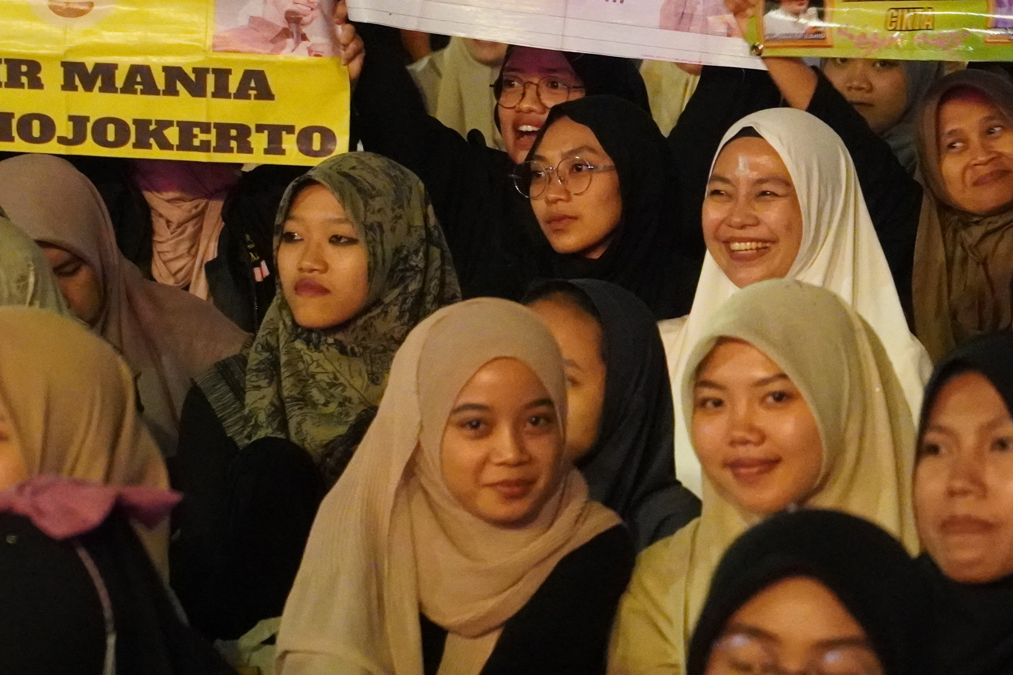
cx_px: 788
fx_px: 7653
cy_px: -17
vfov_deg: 5.0
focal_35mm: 272
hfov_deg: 7.6
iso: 10000
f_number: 5.6
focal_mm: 88
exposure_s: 1/80
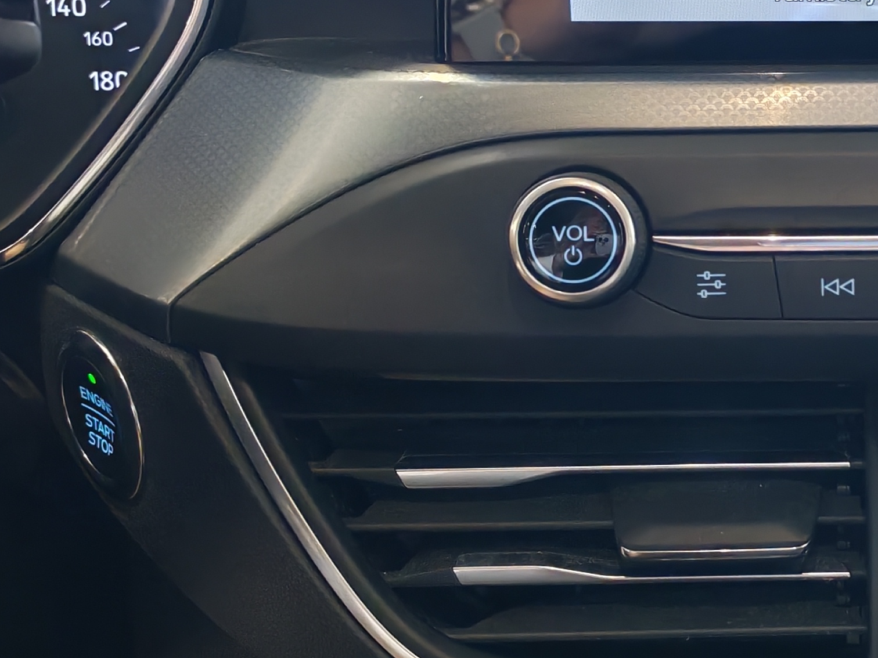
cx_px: 939
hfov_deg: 22.1
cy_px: 337
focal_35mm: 84
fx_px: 2131
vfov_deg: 17.6
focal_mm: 6.12
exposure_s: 1/100
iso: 640
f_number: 1.9
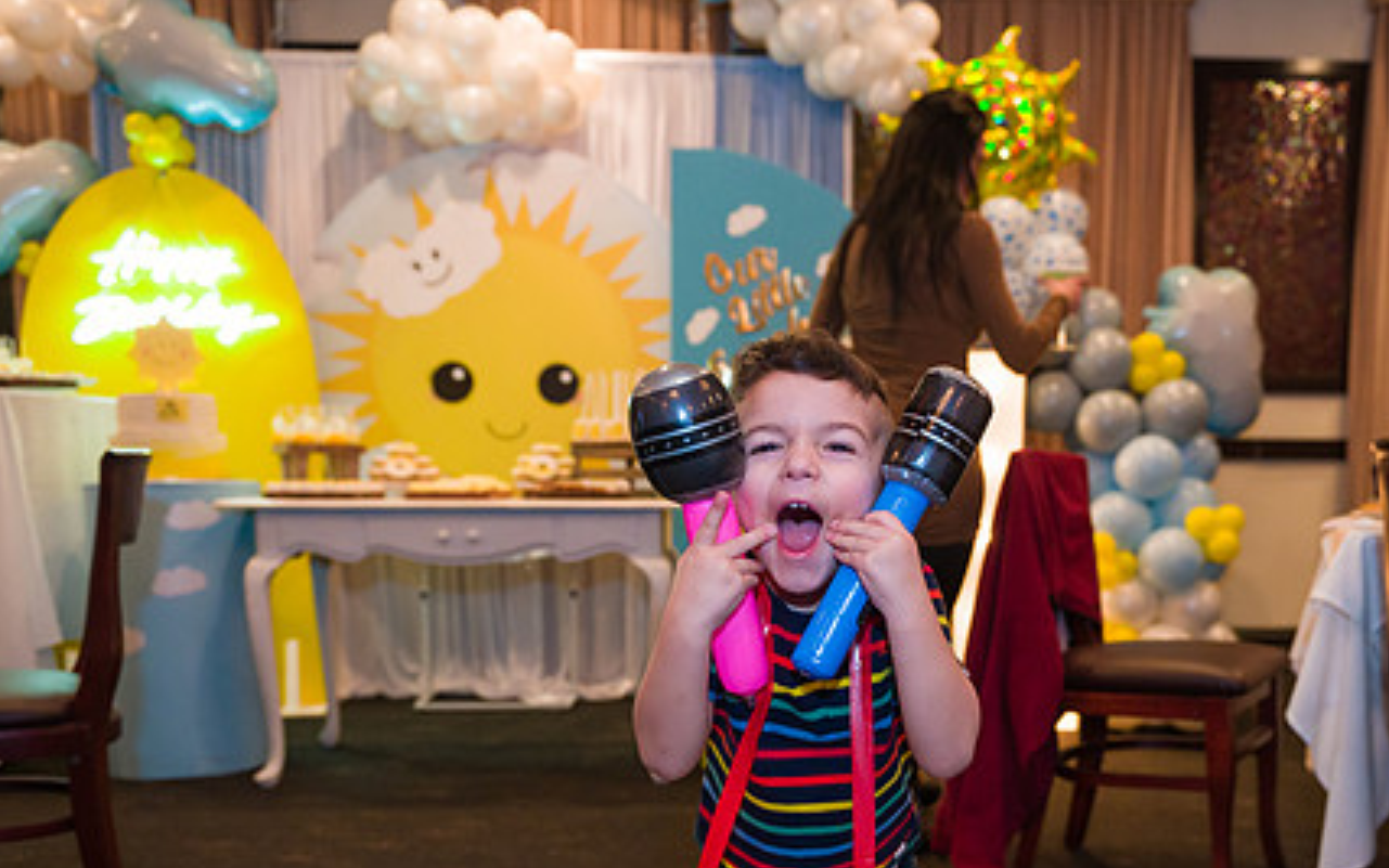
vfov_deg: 34.8
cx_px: 810
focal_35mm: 36
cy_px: 624
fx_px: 1363
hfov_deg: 53.7
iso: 1600
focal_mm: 26
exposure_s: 1/200
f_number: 3.2
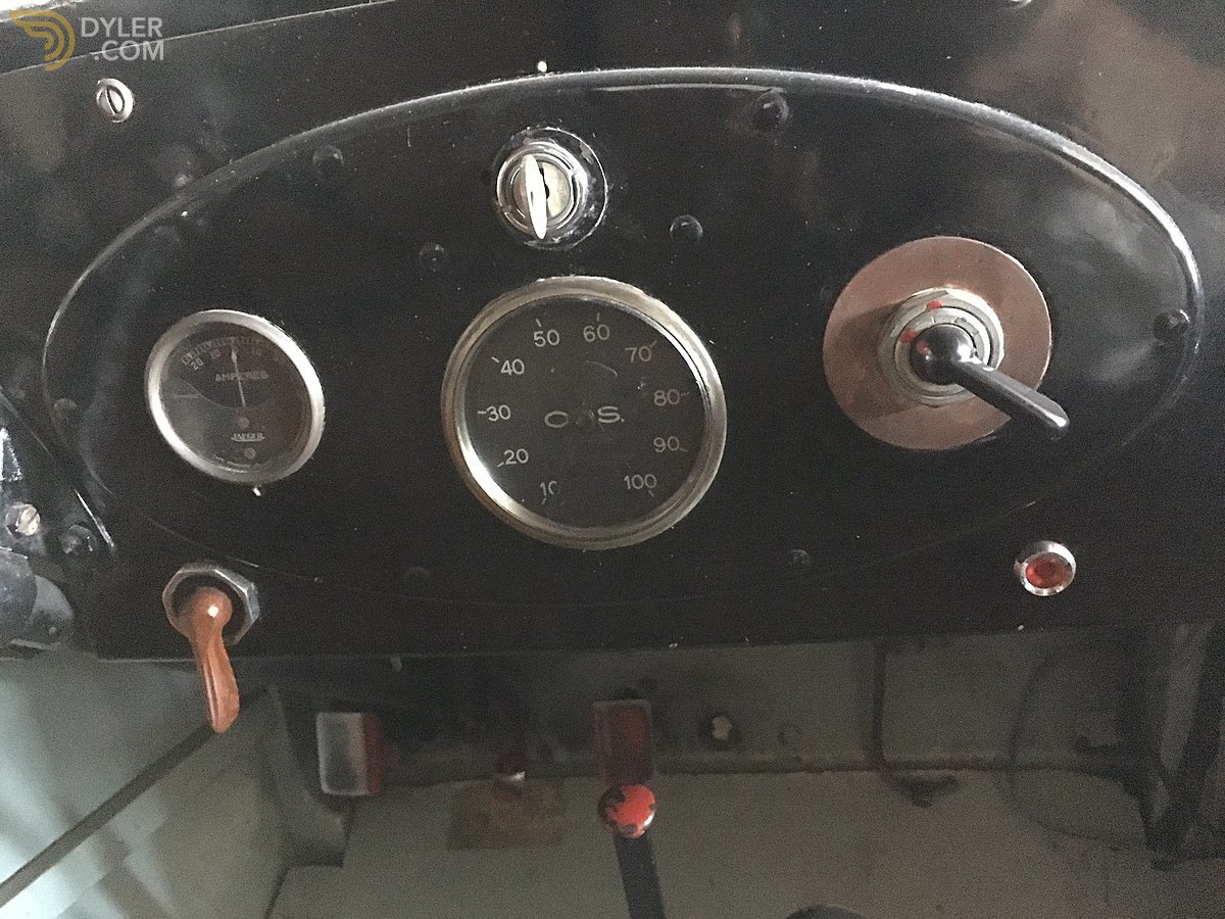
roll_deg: +7.9
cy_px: 460
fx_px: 1026
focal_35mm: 29
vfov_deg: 48.2
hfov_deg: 61.7
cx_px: 612
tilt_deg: -20.9
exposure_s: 1/17
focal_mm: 4.15
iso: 1600
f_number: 2.2
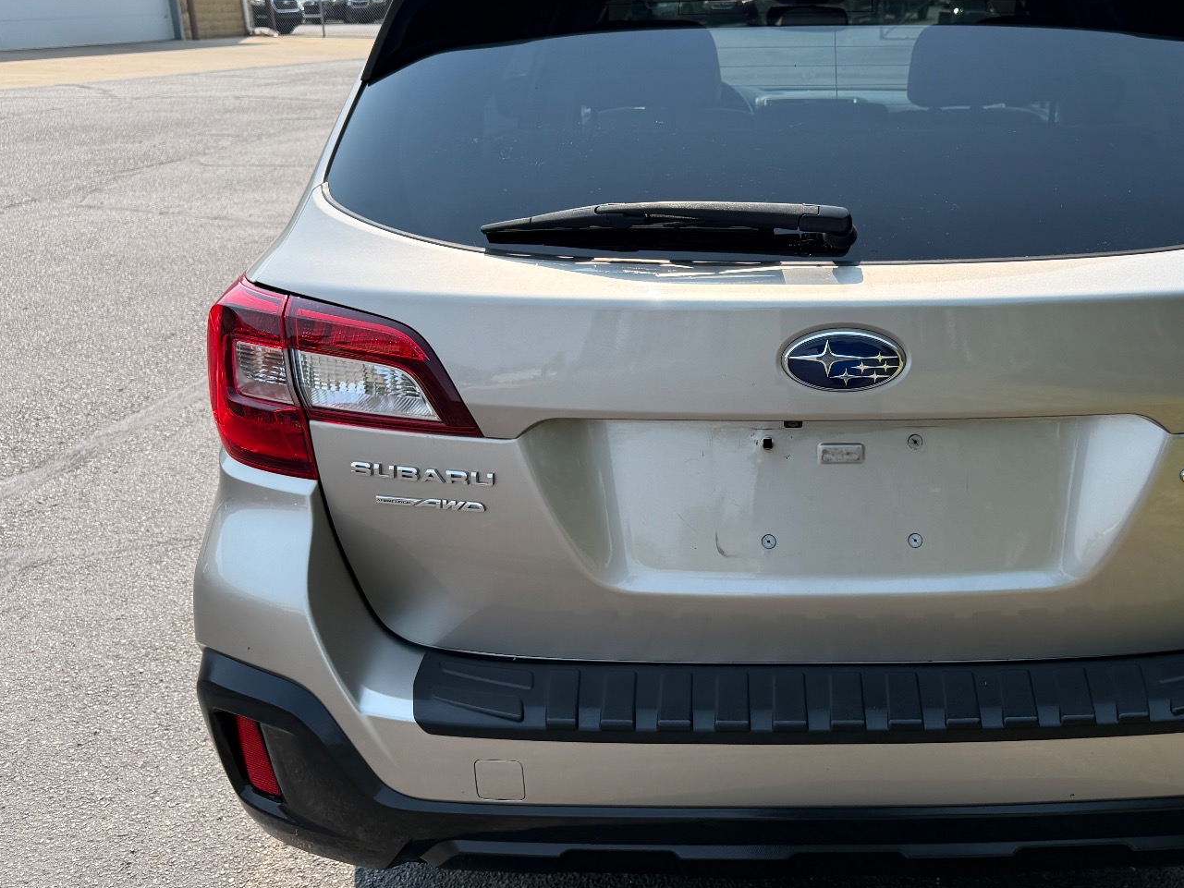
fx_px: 1231
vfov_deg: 39.6
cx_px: 809
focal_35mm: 36
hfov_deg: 50.2
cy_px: 395
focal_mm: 6.76
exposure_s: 1/3021
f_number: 1.78
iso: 100
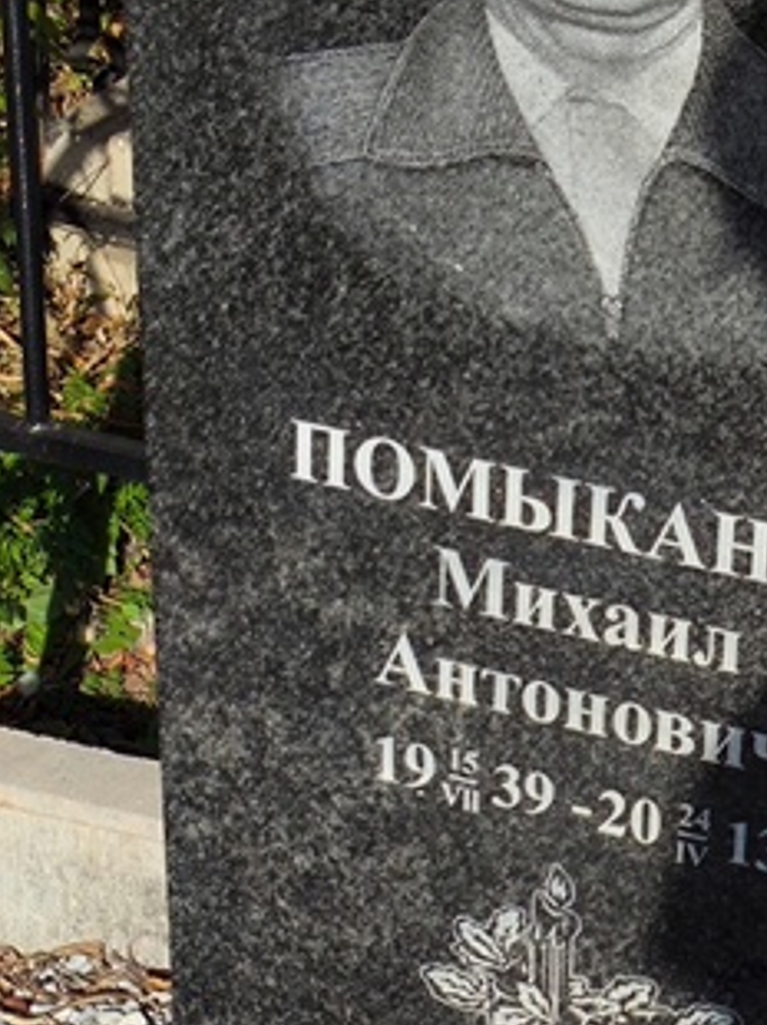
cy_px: 704
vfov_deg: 15.3
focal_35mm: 129
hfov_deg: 11.4
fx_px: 3816
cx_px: 739
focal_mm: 4.71
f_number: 1.7
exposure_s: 1/2027
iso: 50
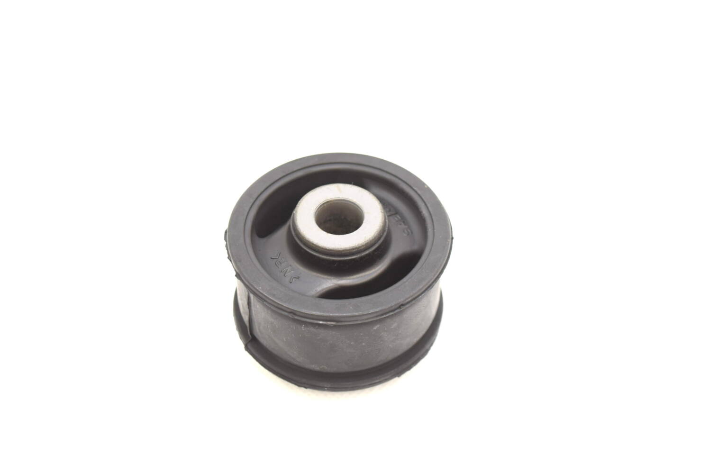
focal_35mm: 69
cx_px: 354
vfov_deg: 19.8
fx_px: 1360
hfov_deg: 29.2
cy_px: 237
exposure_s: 1/100
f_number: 5
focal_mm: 46
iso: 400
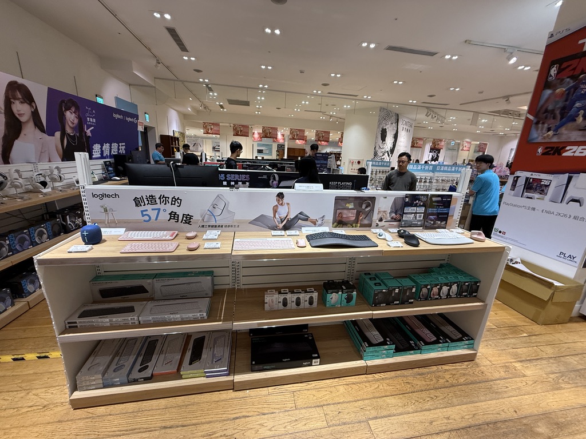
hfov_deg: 102.1
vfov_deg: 85.7
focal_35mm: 14
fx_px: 237
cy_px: 220
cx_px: 293
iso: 160
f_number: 2.2
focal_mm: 2.22
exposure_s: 1/120
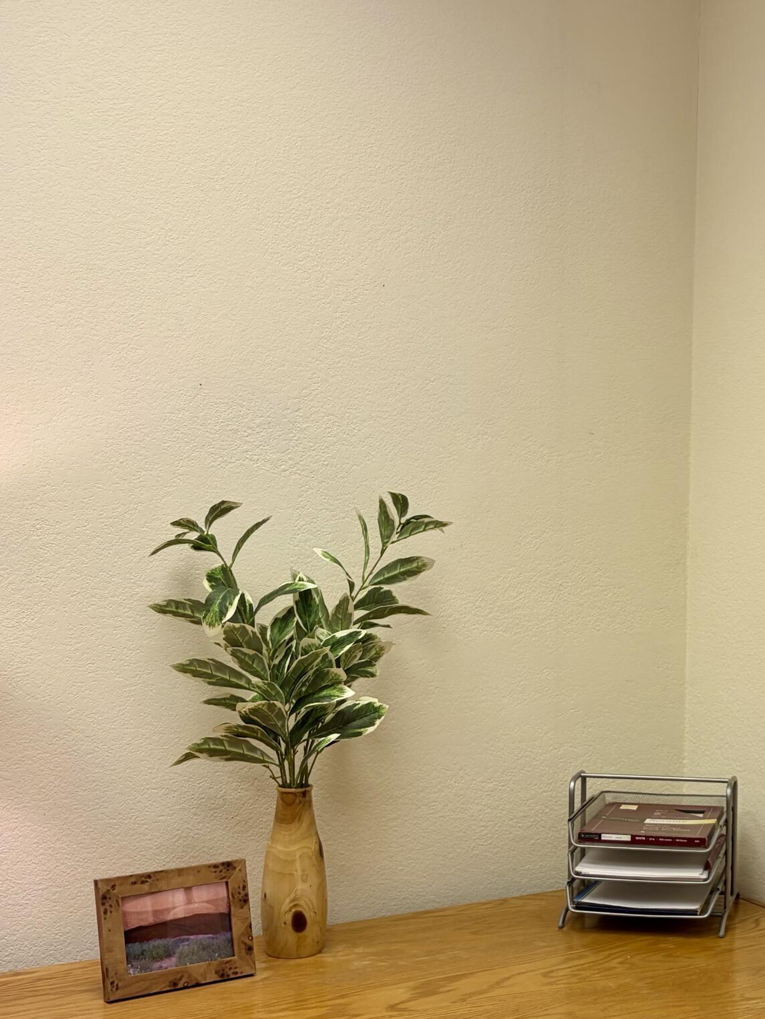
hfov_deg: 27.6
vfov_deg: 37.3
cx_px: 681
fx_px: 1503
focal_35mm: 51
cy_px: 633
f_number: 1.6
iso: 40
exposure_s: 1/120
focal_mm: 5.96
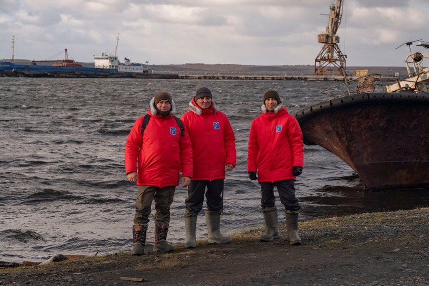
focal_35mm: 84
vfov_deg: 16.3
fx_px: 1001
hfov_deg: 24.2
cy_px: 143
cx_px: 214
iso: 800
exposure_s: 1/160
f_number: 4
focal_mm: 56
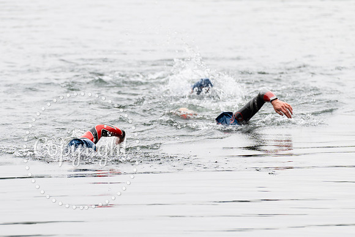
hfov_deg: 5.0
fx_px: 4042
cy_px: 178
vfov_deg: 3.4
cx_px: 75
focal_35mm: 410
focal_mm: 200
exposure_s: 1/400
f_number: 3.2
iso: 320
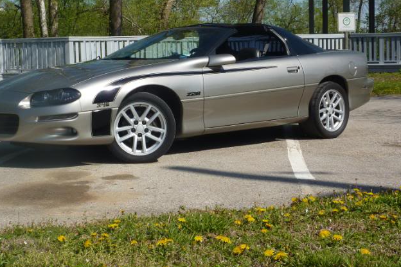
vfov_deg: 22.6
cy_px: 97
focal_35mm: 60
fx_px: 668
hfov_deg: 33.4
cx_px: 179
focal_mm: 7.3
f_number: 5.6
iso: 80
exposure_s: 1/400
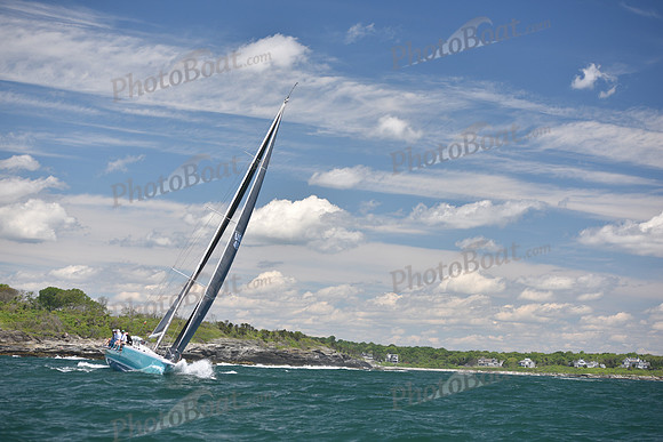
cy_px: 221
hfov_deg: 23.6
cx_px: 332
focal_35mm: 86
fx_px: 1584
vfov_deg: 15.9
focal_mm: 86
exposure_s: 1/1000
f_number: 4
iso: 200
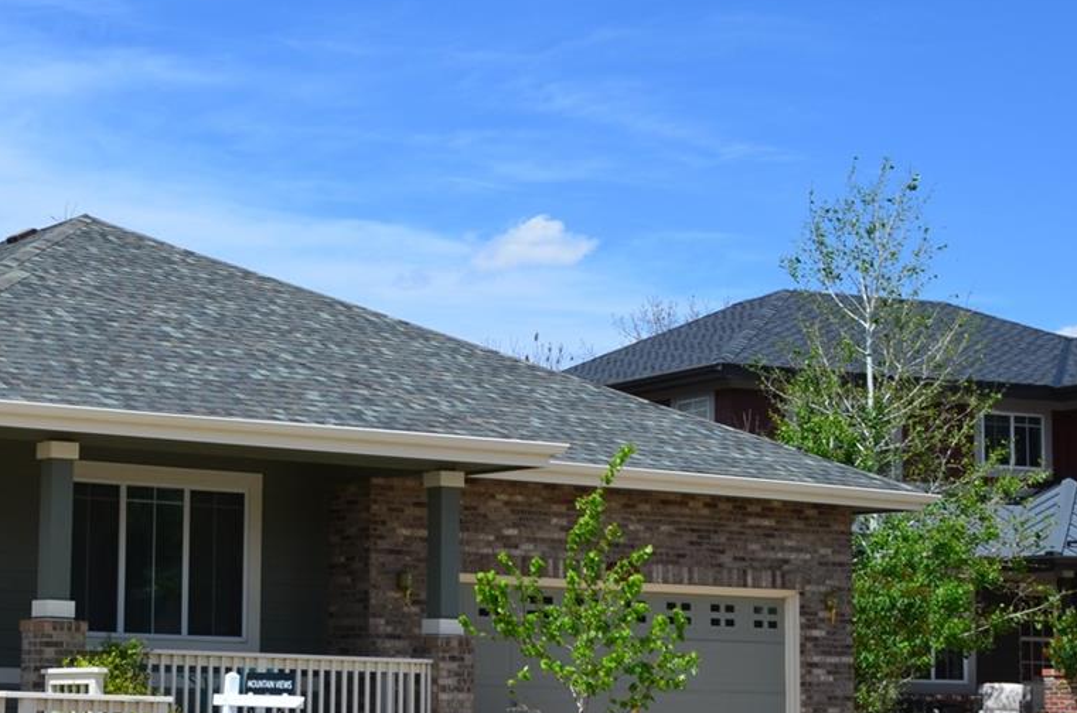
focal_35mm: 82
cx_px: -4
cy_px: 434
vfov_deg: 16.6
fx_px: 2448
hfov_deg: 23.7
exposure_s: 1/160
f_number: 11
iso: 100
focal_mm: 26
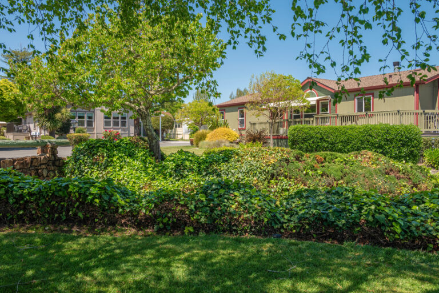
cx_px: 220
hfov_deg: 60.3
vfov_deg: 42.4
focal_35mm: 31
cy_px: 146
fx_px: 378
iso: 100
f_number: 11
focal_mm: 31
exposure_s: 1/60
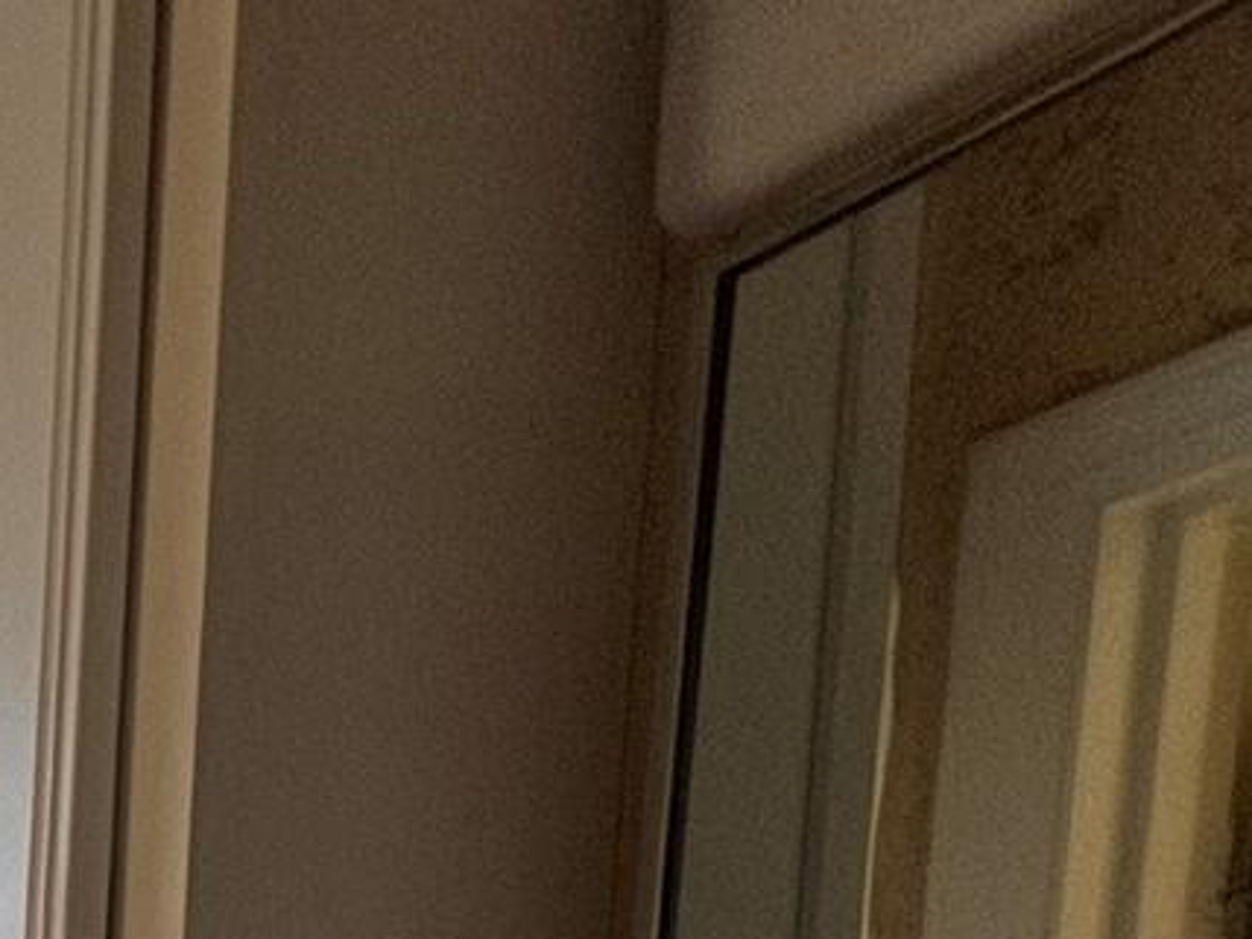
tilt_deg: -7.3
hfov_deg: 16.8
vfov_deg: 16.1
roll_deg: +1.4
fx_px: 2423
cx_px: -1506
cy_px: 1966
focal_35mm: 67
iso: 125
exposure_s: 1/120
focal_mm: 2.22
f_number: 2.2
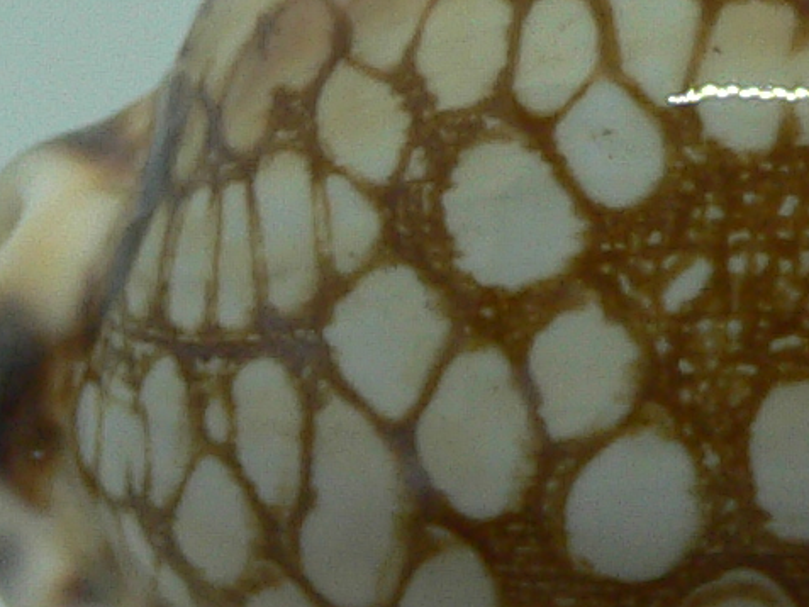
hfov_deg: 13.0
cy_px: 461
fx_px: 3460
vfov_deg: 10.0
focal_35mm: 148
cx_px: 933
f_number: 2.8
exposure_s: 1/60
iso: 100
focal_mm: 4.6
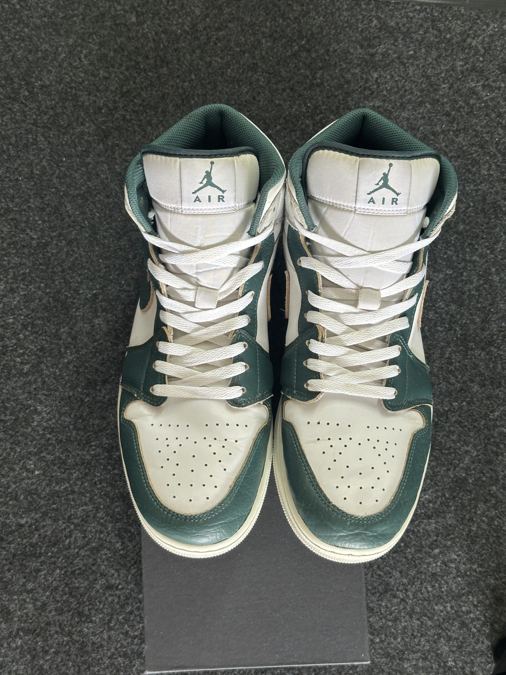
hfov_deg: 30.3
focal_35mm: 48
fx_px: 936
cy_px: 338
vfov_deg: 39.7
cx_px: 253
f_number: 1.78
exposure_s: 1/50
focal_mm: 6.86
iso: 100
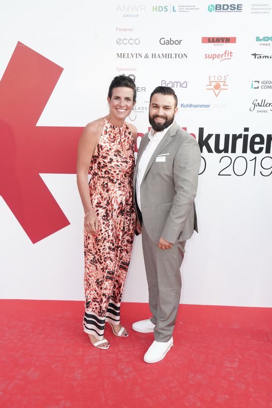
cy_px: 204
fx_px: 385
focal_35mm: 34
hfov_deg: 38.9
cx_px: 136
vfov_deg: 55.8
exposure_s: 1/250
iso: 1600
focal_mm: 34
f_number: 7.1
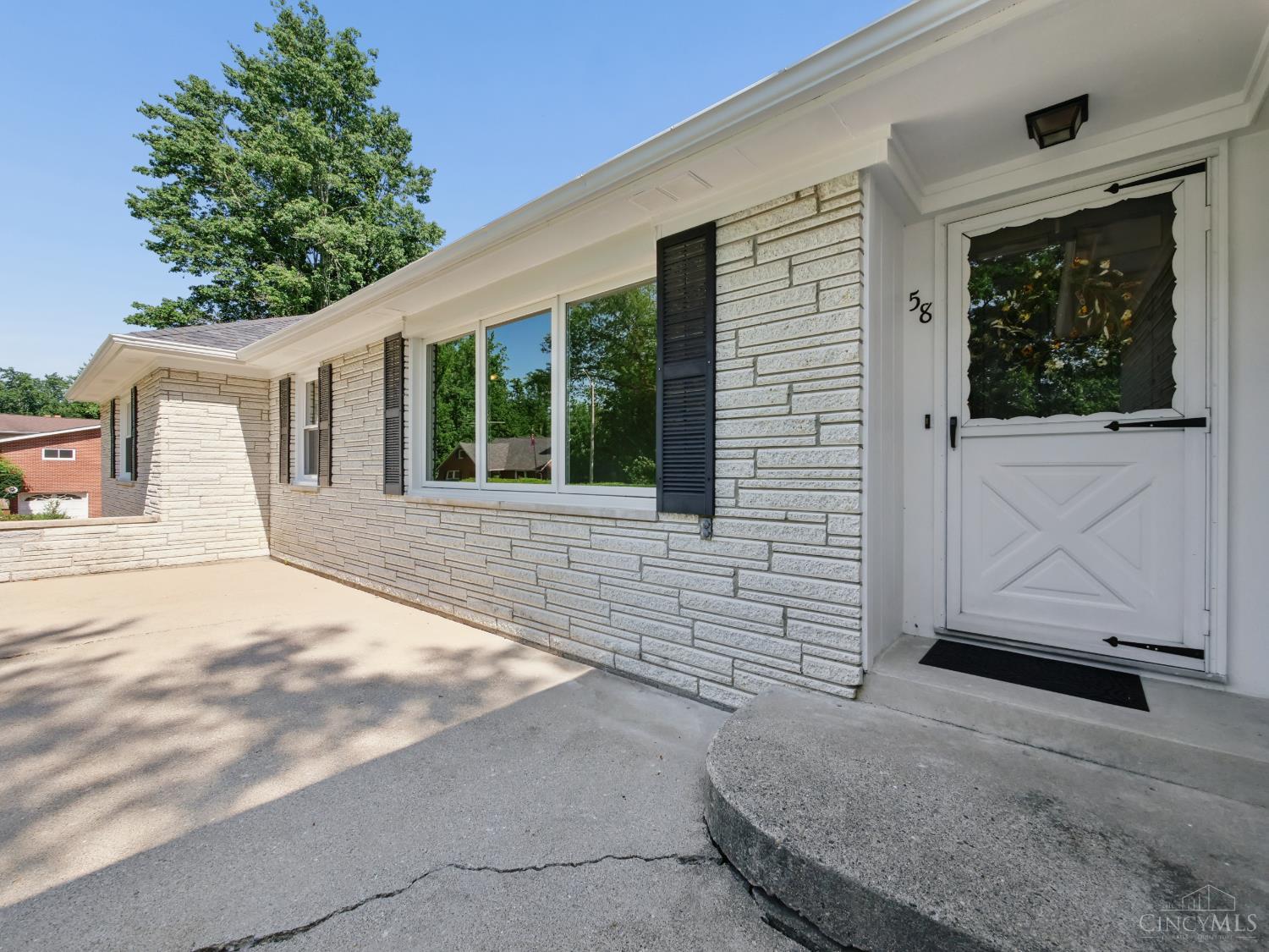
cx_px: 634
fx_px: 513
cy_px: 476
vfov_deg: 85.7
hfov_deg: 102.1
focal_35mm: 14
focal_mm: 7
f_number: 9
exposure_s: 1/160
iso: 200
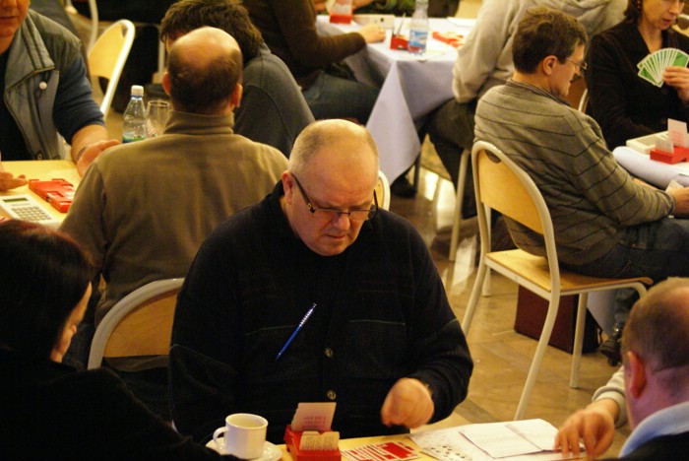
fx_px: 2155
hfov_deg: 18.2
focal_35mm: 112
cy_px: 230
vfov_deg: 12.2
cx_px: 344
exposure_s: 1/10
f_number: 4.5
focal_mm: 75
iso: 1600
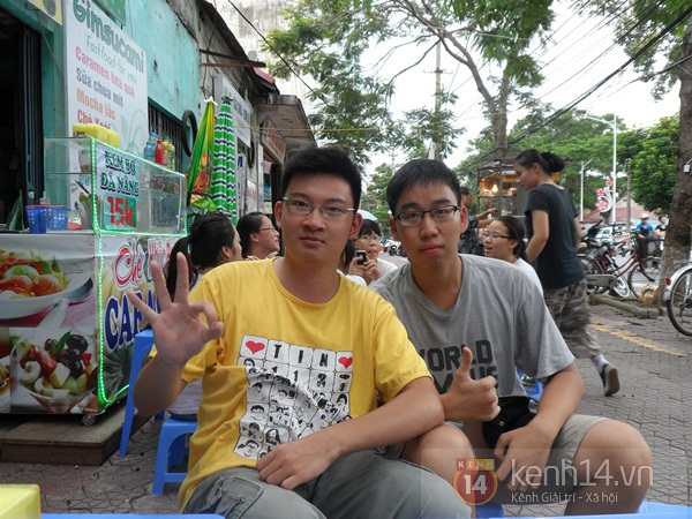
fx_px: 560
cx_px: 346
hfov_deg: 63.4
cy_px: 260
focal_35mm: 28
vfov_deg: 49.7
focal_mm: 4.9
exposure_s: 1/60
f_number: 3.1
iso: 80
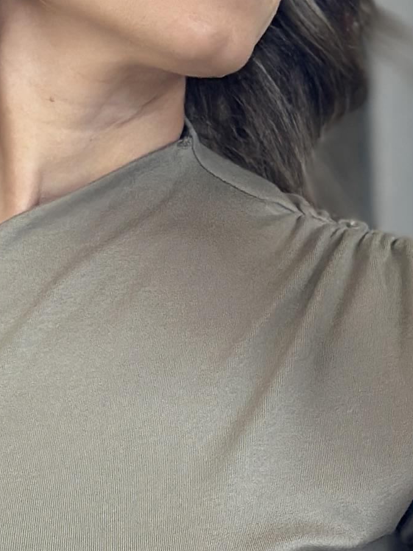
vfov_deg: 9.1
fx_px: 3404
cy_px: 630
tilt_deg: -17.8
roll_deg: +2.1
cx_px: 192
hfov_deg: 6.9
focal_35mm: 214
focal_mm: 6.86
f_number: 1.78
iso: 125
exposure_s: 1/97
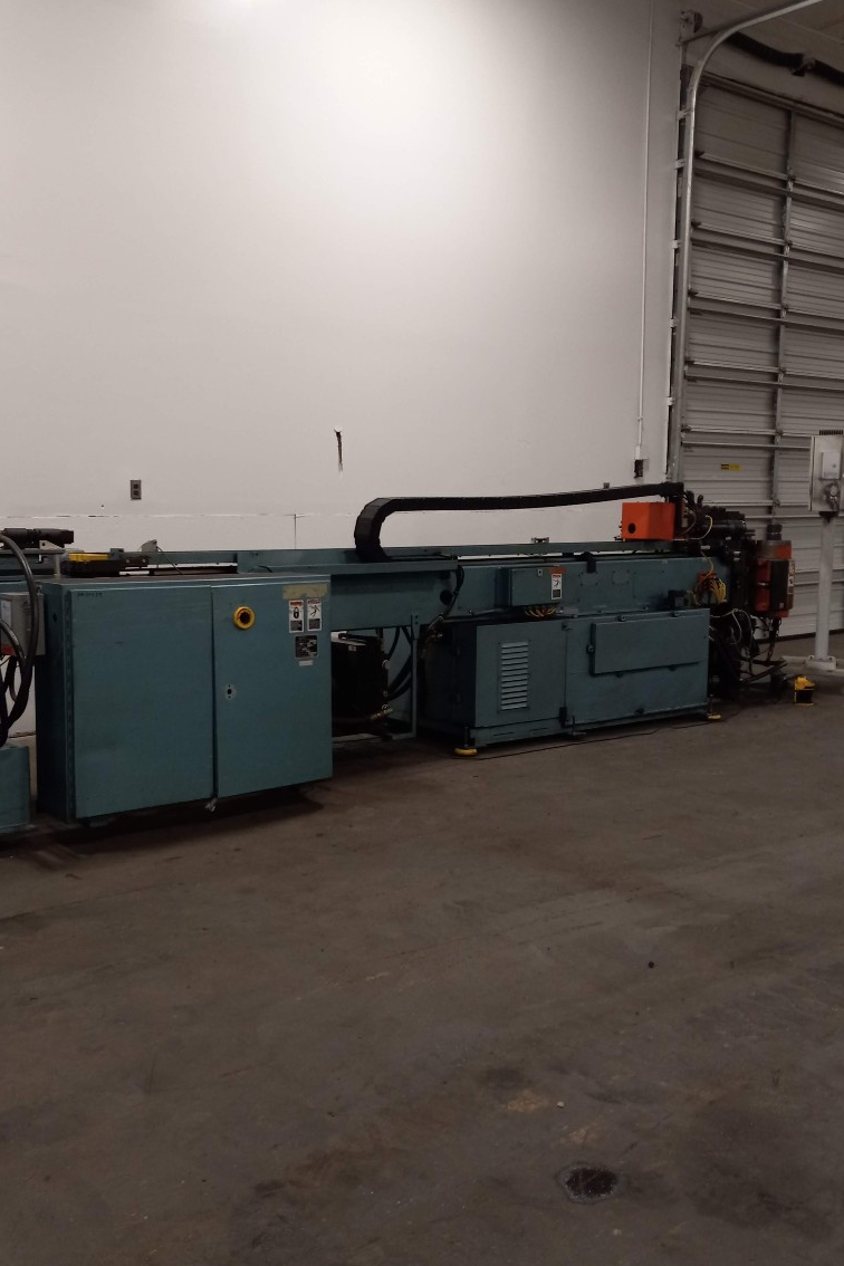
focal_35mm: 33
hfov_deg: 39.8
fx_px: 1160
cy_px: 634
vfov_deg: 57.2
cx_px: 342
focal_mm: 3.94
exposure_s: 1/120
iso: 125
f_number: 1.8
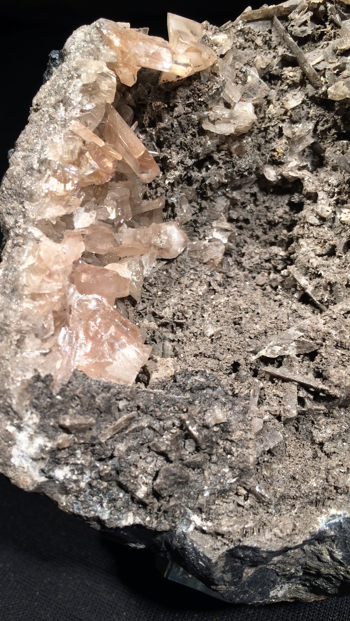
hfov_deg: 36.7
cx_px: 157
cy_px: 308
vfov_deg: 61.0
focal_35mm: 32
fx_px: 528
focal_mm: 4.15
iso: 40
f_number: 2.2
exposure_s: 1/60
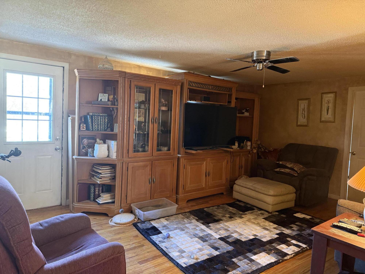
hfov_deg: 71.6
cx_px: 182
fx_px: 253
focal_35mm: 24
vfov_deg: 56.8
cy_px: 137
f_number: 1.78
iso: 640
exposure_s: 1/40
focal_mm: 6.76
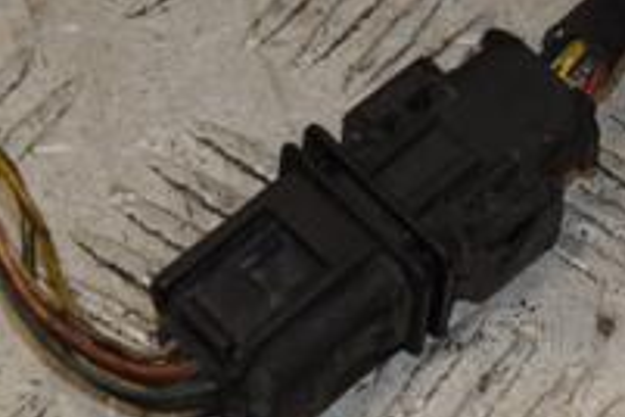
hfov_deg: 6.1
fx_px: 5824
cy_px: 68
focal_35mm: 335
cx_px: 780
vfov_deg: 4.1
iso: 800
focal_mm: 75
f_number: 9
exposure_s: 1/200
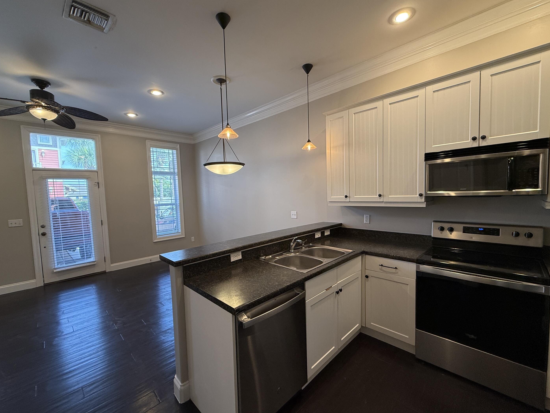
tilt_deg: -3.8
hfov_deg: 98.2
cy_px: 207
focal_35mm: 15
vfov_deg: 81.7
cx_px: 276
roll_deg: +1.0
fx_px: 238
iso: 160
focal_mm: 2.22
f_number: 2.2
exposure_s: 1/120
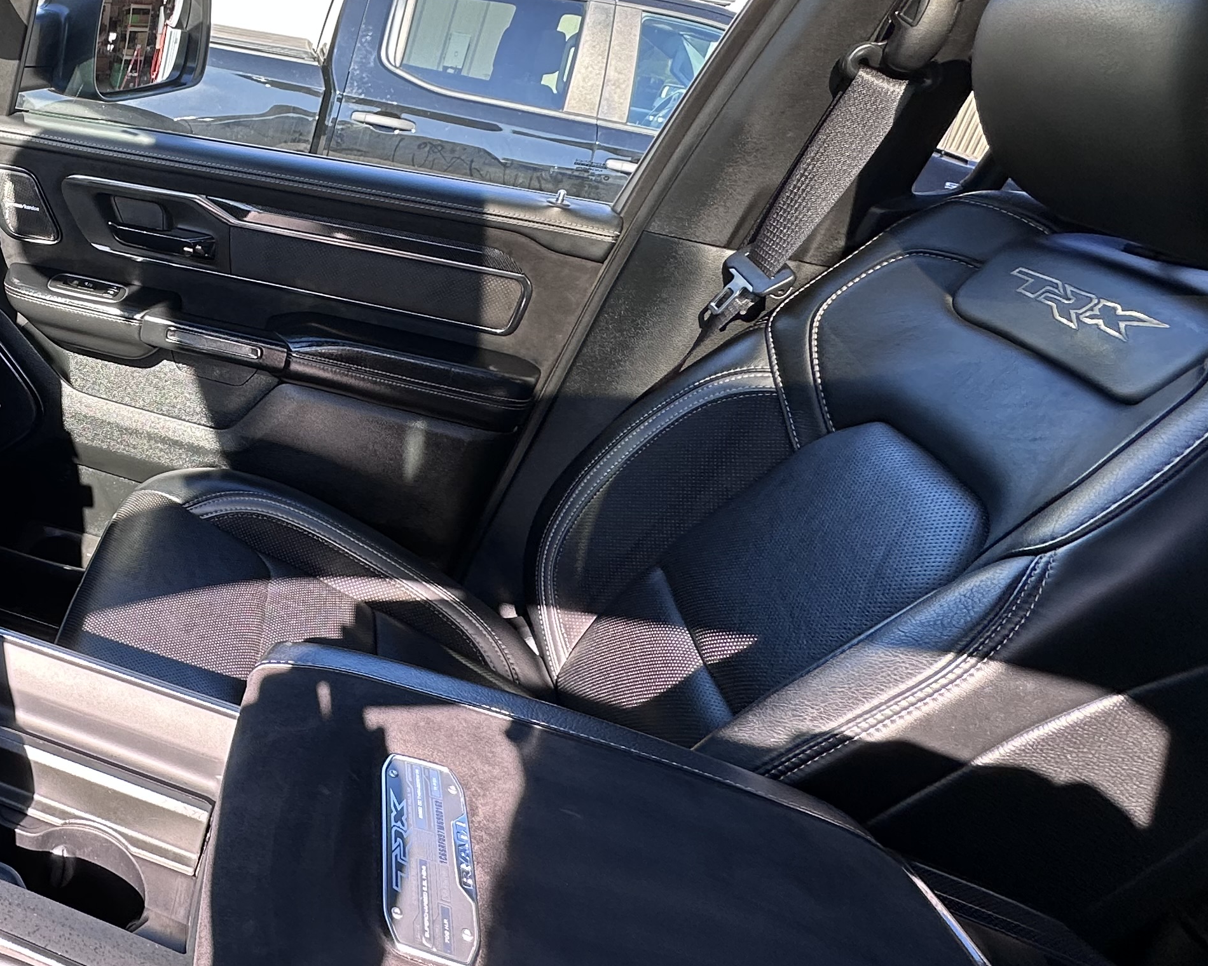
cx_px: -4
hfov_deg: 49.2
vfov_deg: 49.0
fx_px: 1037
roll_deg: -8.7
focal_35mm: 29
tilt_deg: -18.6
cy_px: 313
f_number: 2.2
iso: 40
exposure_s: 1/104
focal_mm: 2.22
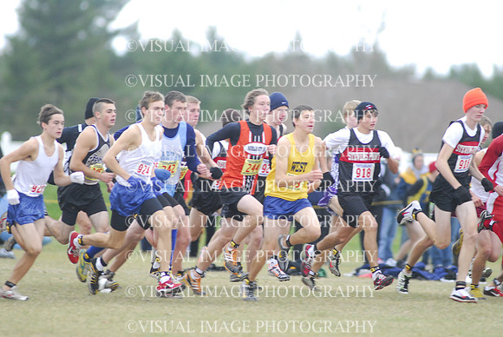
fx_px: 6294
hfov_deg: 4.6
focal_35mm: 450
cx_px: 252
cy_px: 168
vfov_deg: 3.1
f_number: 4
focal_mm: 300
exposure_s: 1/500
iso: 800
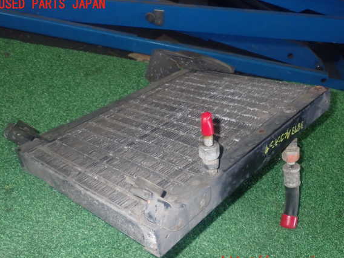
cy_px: 133
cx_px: 177
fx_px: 378
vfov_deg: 37.7
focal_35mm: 38
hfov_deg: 49.0
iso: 800
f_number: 7.1
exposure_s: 1/40
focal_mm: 6.37
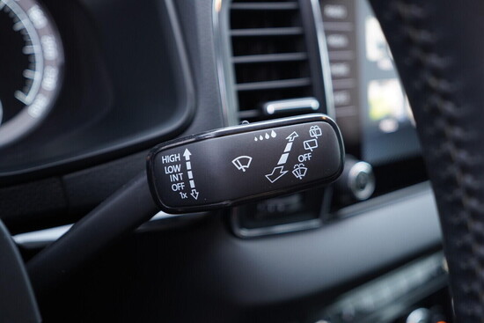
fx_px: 484
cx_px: 242
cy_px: 162
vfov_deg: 36.9
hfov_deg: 53.1
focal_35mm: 36
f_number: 2.8
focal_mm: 24
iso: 400
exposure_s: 1/40
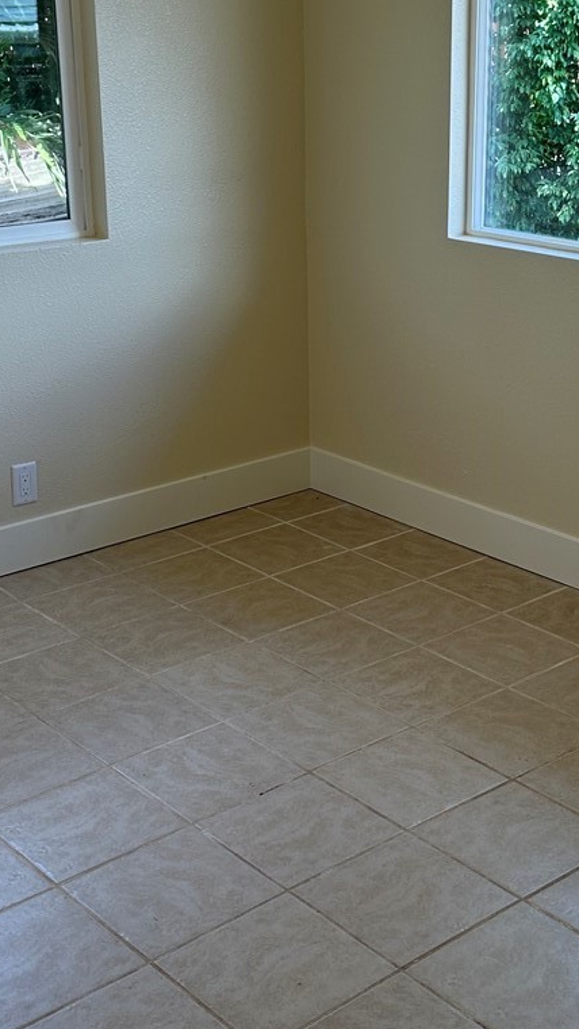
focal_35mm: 55
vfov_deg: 37.6
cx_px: 365
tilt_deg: -13.7
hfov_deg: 21.8
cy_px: 391
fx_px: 1501
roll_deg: -0.1
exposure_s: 1/208
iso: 80
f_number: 1.78
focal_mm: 6.86
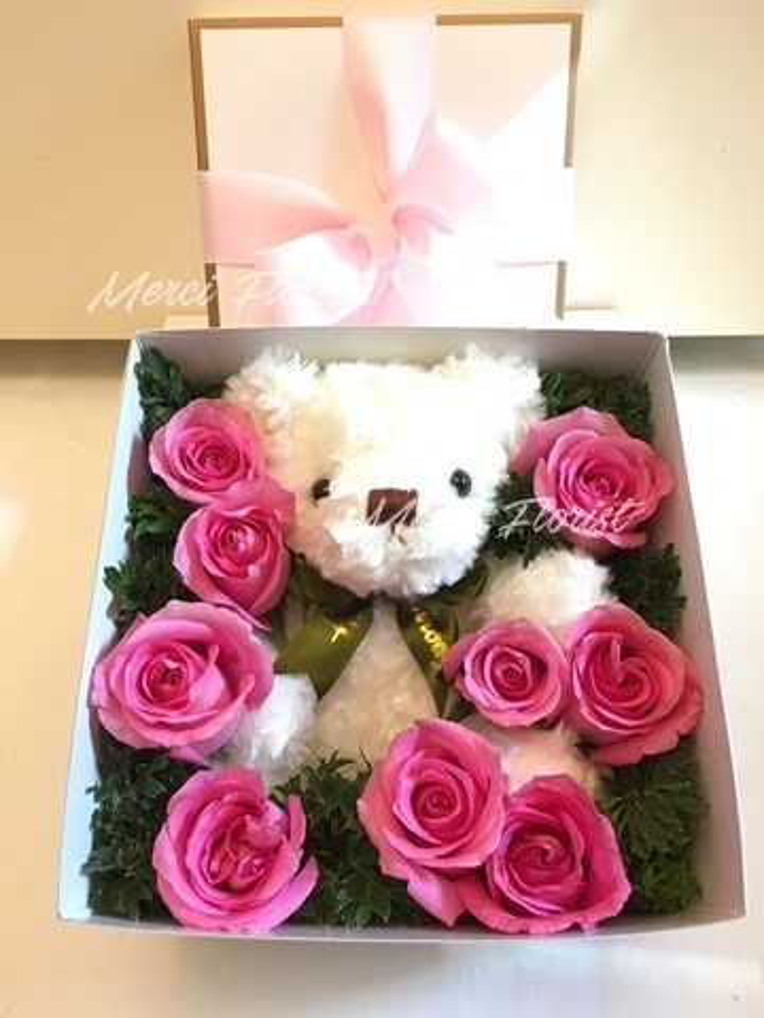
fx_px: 853
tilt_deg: -45.7
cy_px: 509
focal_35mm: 29
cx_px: 382
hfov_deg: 48.2
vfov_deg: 61.7
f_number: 2.2
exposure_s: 1/20
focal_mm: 4.15
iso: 200
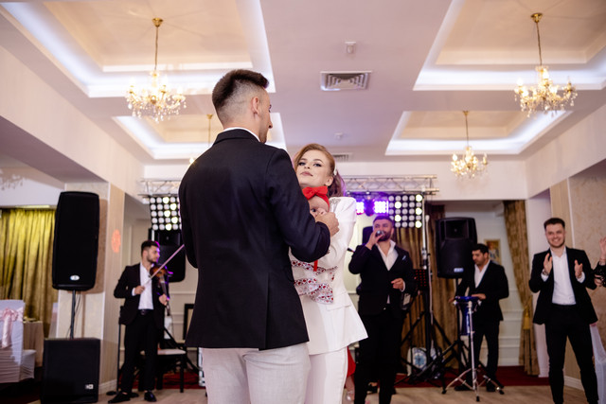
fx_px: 589
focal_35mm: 35
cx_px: 303
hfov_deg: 54.4
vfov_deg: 37.9
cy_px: 202
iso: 500
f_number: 2
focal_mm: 23
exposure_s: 1/200
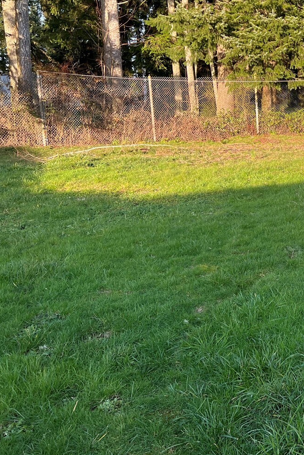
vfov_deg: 44.3
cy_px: 184
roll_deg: +1.2
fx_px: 557
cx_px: 353
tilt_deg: -7.9
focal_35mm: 44
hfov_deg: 27.3
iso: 50
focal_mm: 5.7
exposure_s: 1/513
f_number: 1.5
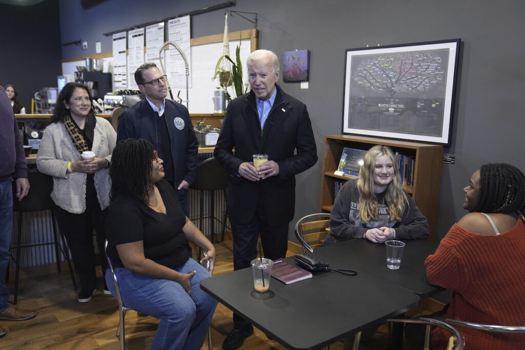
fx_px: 452
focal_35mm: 31
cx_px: 262
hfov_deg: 60.3
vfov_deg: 42.3
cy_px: 175
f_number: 2.8
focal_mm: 31
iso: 3200
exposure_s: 1/250
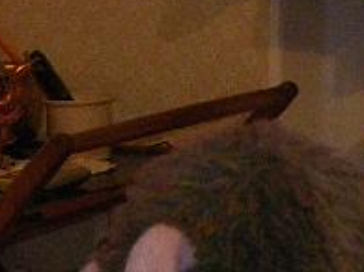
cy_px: 333
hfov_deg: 12.8
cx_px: -177
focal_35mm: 147
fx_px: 1545
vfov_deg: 9.9
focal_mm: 5
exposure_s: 1/50
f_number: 3.5
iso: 400
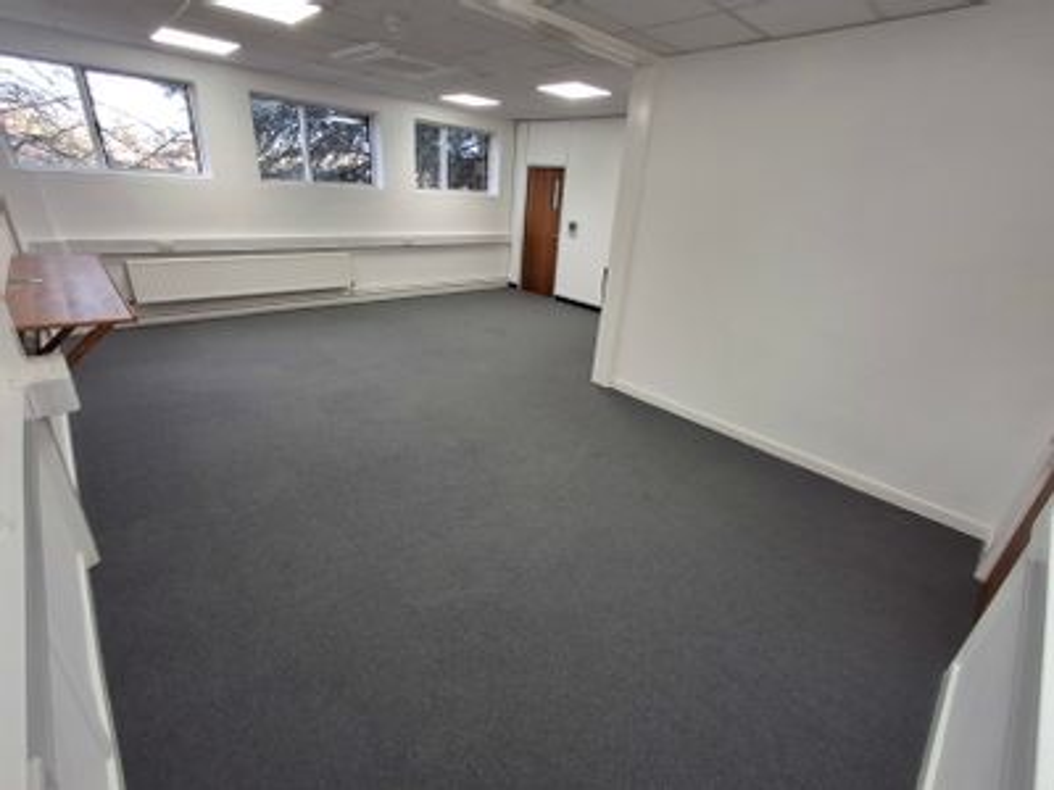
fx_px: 487
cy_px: 395
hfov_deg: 94.5
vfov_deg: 78.1
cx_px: 527
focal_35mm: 16
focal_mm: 1.64
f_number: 2.2
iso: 40
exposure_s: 1/50
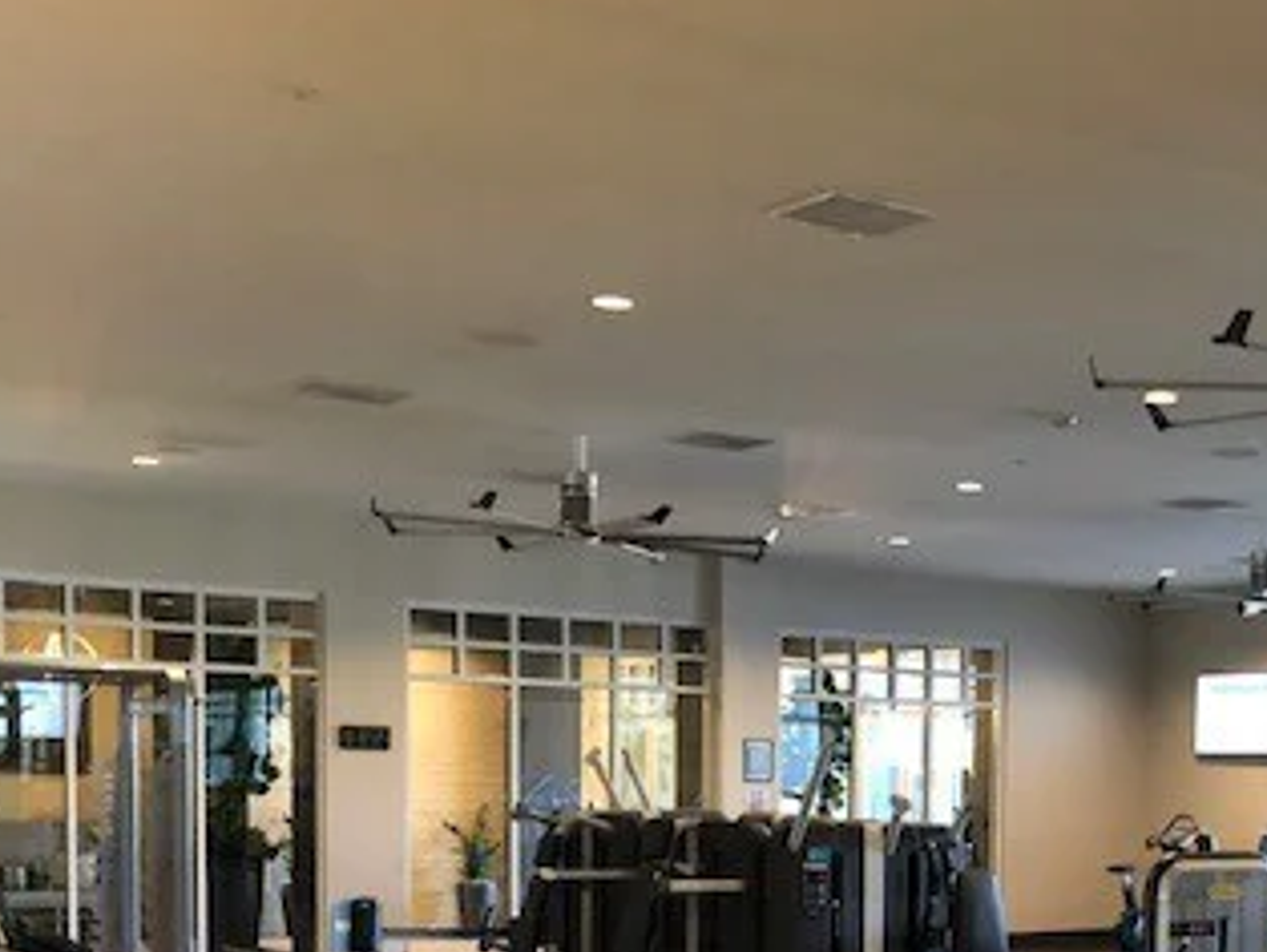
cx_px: 1098
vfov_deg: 24.8
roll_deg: -1.0
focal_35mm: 57
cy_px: 887
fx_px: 2088
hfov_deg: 32.4
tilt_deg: -5.6
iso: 80
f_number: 1.8
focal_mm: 3.99
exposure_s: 1/7
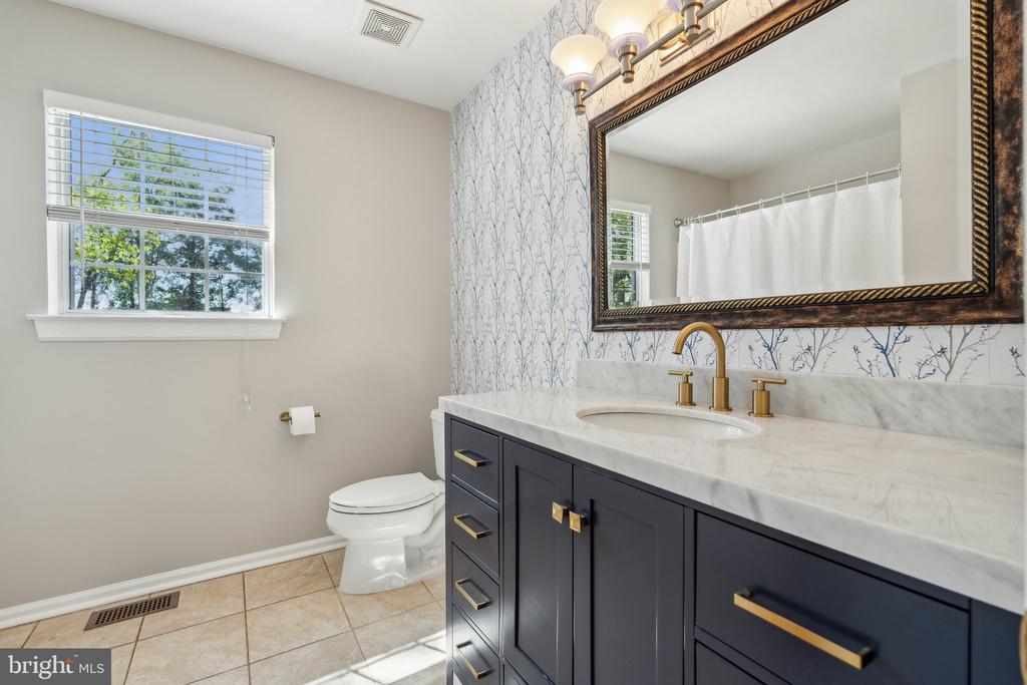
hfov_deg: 95.0
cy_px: 342
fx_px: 471
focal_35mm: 16
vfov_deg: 72.1
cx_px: 514
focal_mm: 16.5
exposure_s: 1/13
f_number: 6.3
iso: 125
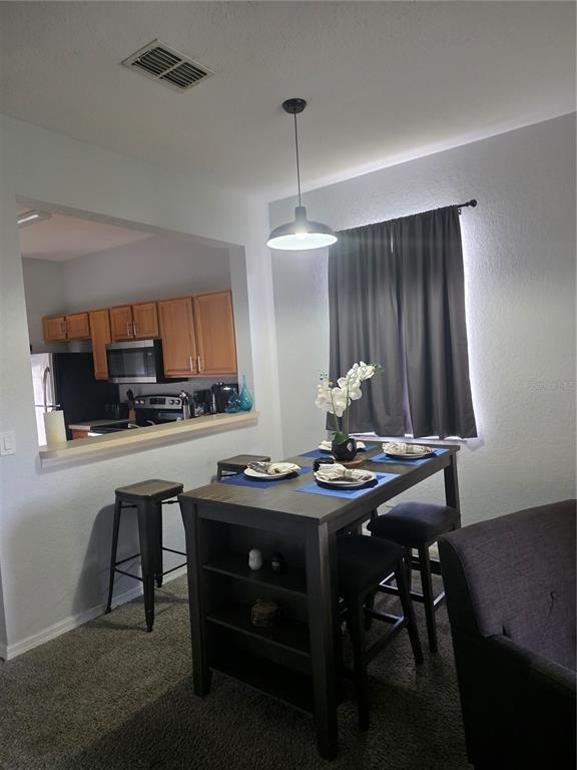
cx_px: 288
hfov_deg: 58.9
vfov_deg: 73.9
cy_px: 385
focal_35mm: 23
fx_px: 511
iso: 640
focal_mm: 6.3
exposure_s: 1/120
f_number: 1.7
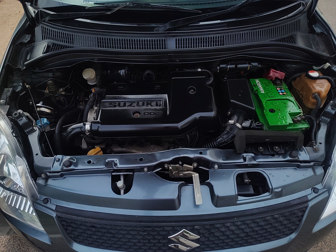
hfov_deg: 73.9
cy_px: 126
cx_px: 168
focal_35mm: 23
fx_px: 223
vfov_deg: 58.9
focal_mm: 5.56
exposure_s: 1/630
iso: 100
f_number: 1.8
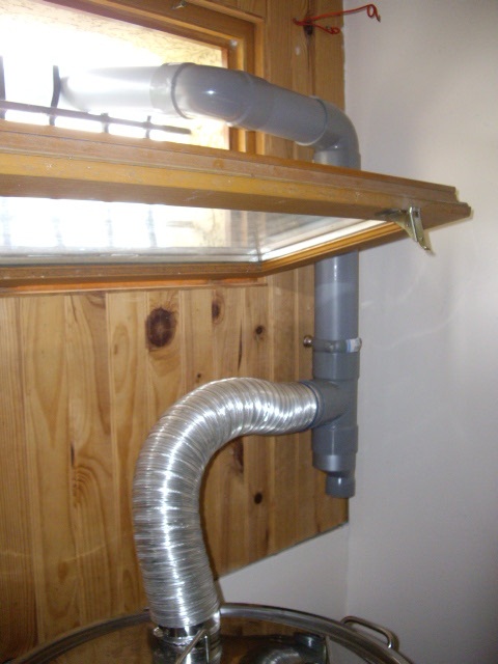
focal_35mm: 38
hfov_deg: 37.7
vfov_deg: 49.0
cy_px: 332
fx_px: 729
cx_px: 249
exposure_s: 1/40
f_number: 2.8
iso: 400
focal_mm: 7.9
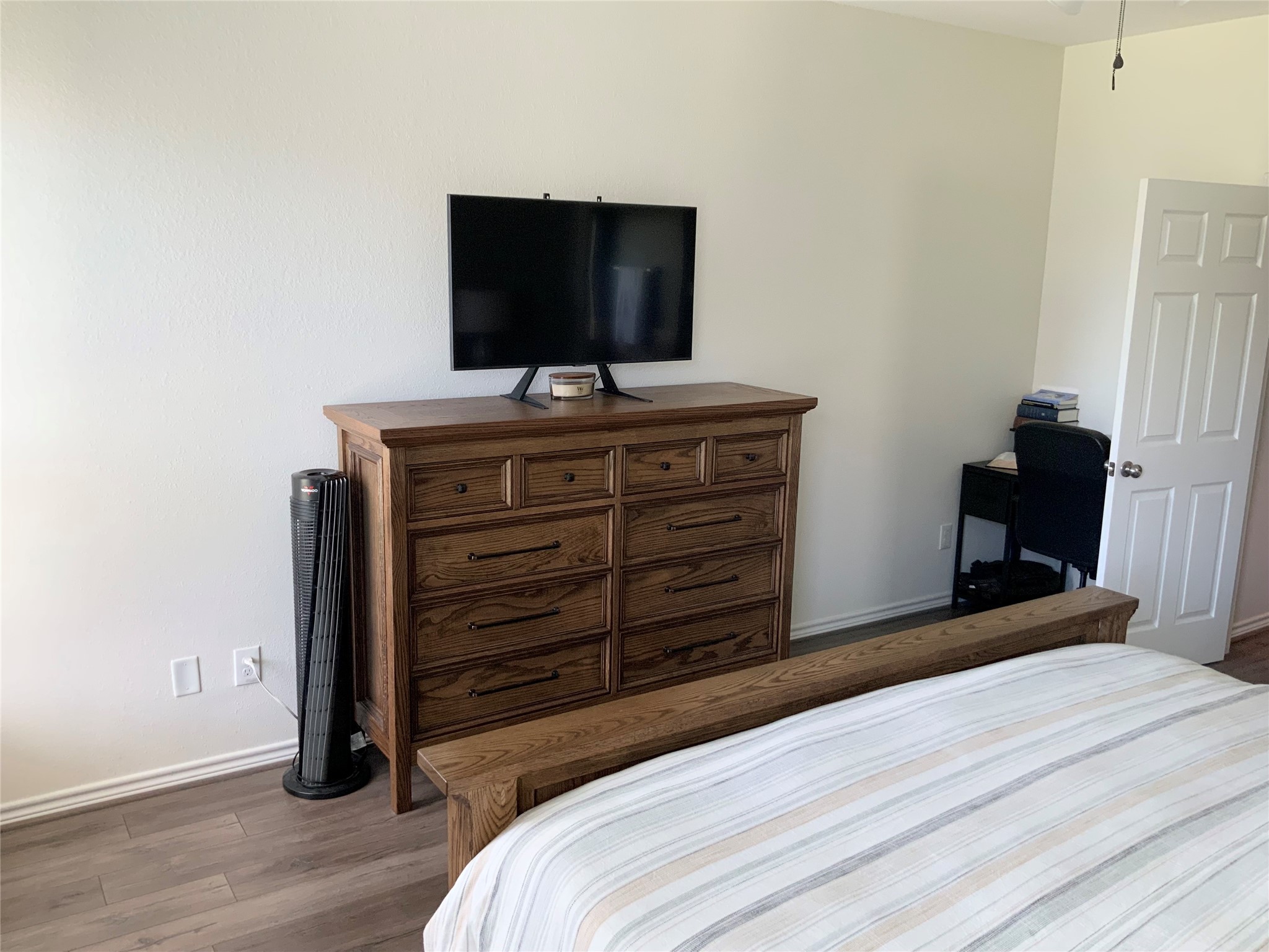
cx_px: 634
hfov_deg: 61.7
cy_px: 476
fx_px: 1063
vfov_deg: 48.2
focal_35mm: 29
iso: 50
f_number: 1.8
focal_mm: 3
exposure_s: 1/60
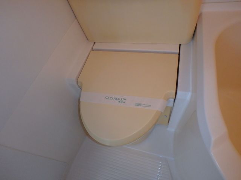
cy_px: 90
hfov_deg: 79.0
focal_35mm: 21
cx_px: 120
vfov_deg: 63.4
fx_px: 146
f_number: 3.5
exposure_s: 1/30
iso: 400
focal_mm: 3.7
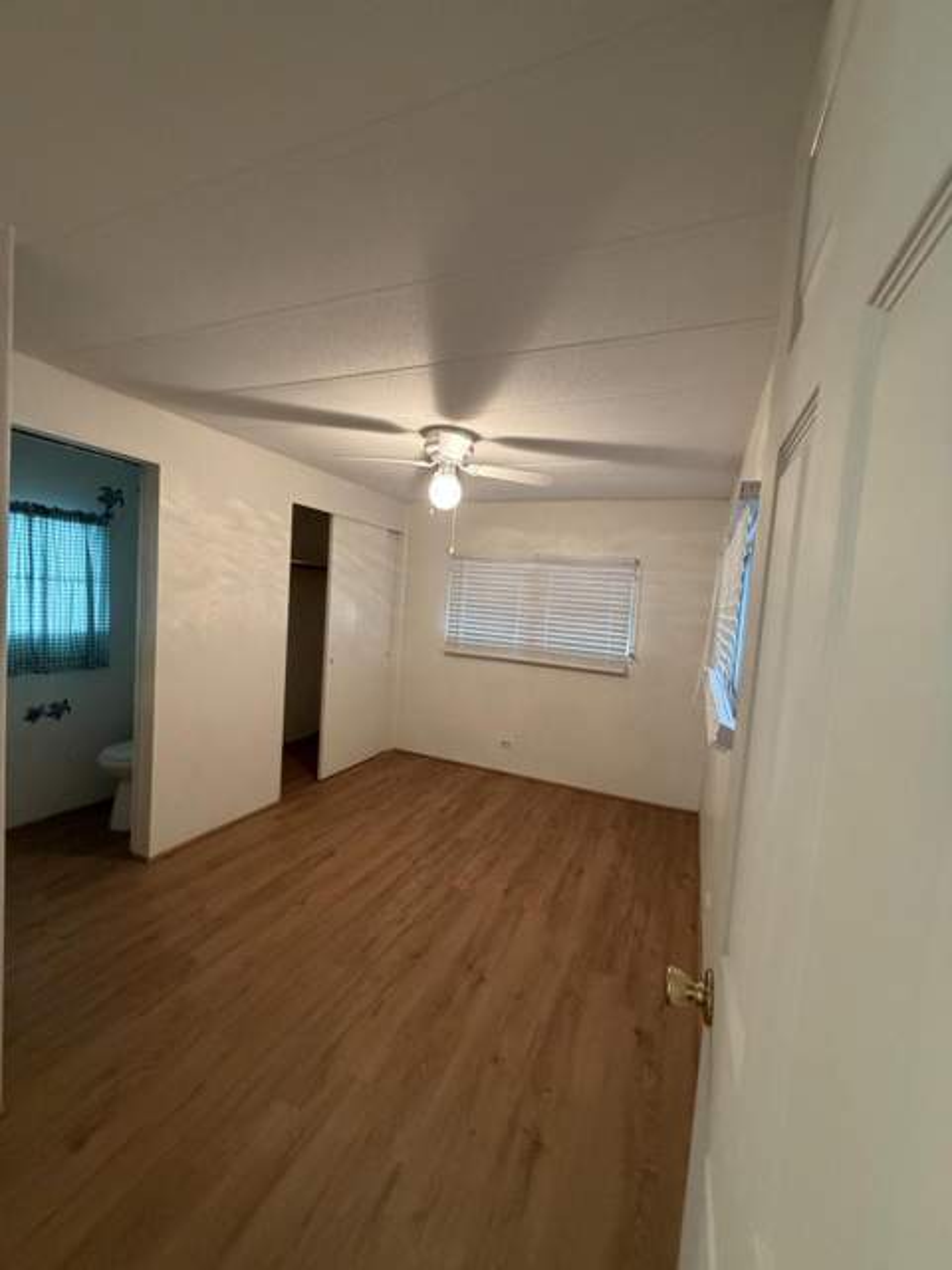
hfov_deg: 85.7
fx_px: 513
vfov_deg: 102.1
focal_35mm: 14
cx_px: 476
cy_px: 635
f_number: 2.2
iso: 500
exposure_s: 1/60
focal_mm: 2.22
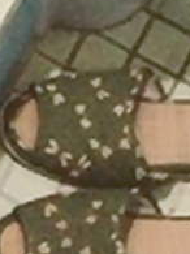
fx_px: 1546
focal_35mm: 211
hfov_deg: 6.8
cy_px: -266
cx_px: -168
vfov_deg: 8.8
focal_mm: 4.28
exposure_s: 1/15
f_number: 2.4
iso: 640
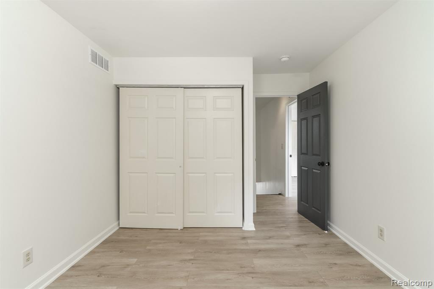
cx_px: 217
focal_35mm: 16
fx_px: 193
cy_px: 144
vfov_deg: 73.7
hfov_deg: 96.8
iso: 200
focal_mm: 16
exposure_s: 1/200
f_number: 7.1
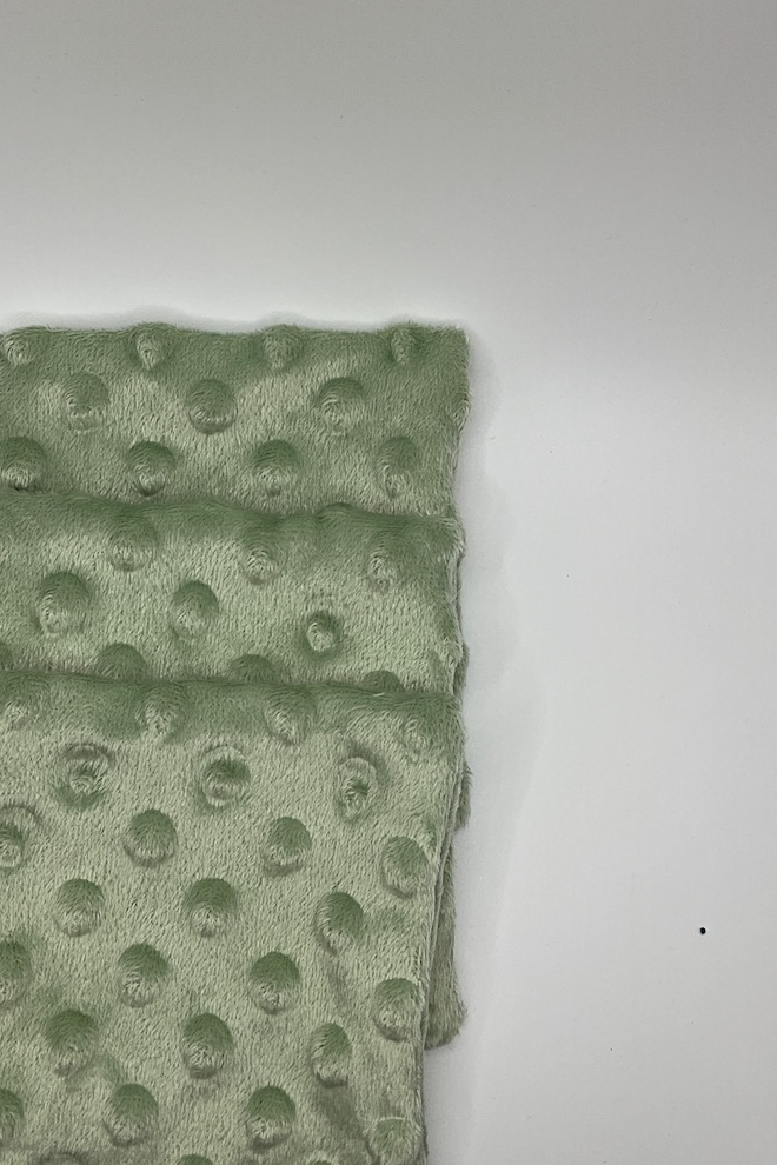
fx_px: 1263
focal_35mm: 39
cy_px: 623
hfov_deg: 34.1
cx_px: 316
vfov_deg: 49.5
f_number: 1.8
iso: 25
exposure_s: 1/291
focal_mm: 3
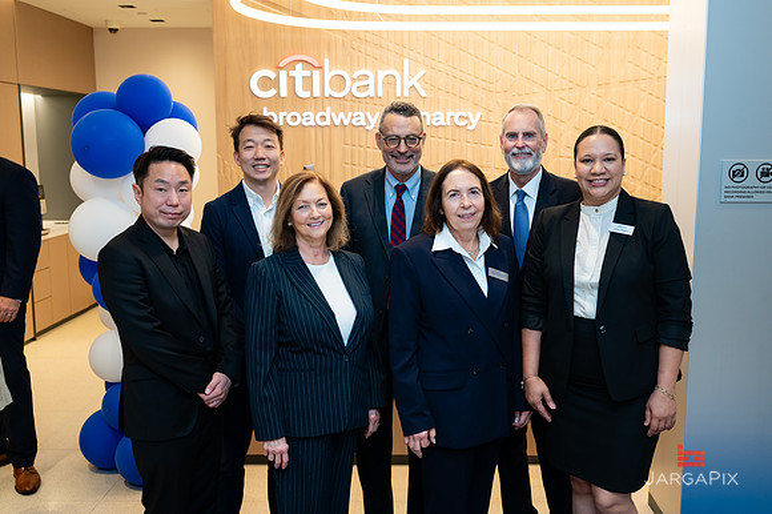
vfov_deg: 37.3
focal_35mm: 36
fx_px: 762
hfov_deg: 53.7
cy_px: 248
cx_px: 400
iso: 400
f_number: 4
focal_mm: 33.5
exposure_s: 1/160
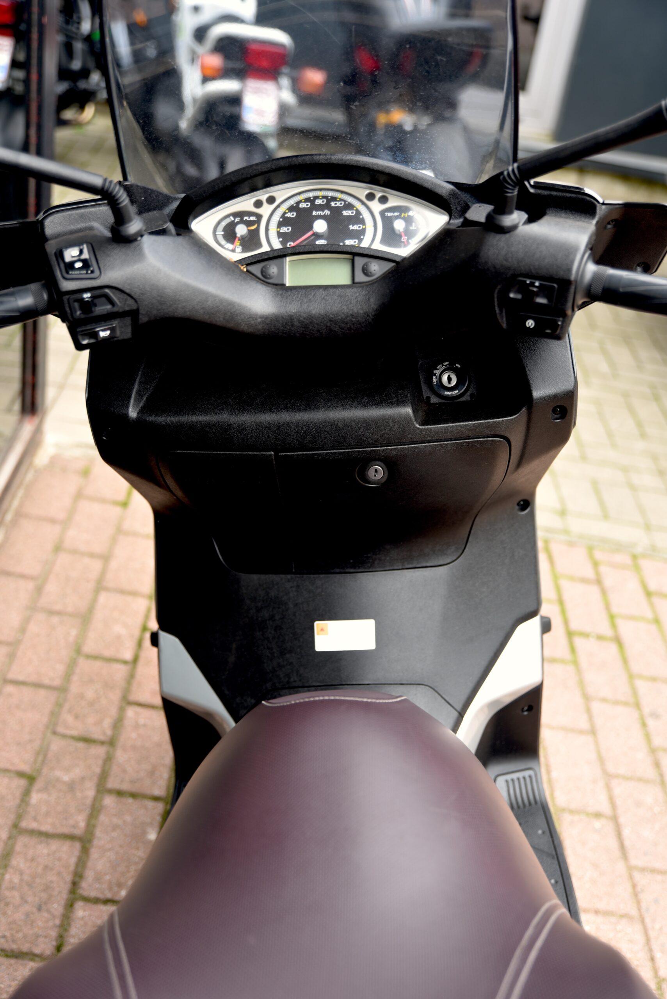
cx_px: 334
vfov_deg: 42.7
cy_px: 500
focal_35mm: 46
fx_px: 1277
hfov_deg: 29.3
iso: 100
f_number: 2.8
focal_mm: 46
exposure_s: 1/30
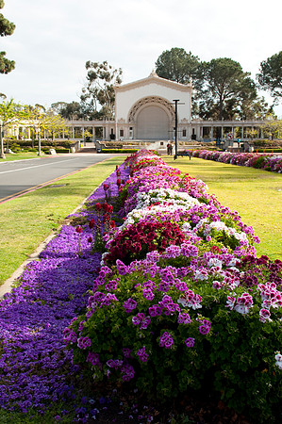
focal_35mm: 48
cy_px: 212
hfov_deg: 28.0
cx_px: 141
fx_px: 565
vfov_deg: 41.2
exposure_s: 1/320
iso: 200
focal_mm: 32
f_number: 9
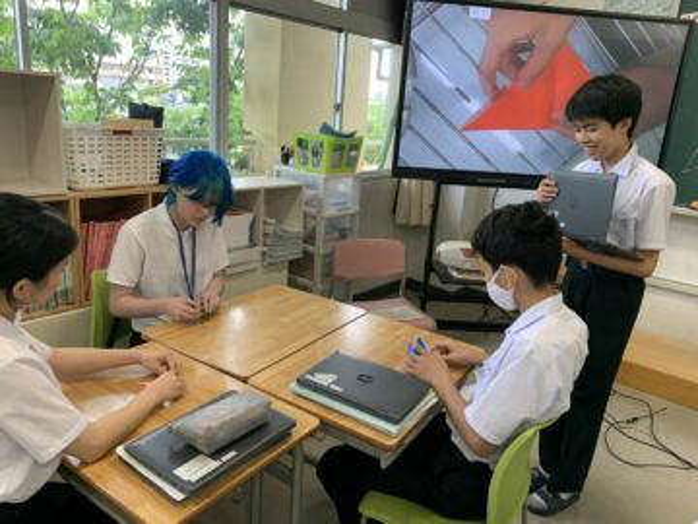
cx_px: 349
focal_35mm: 26
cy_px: 262
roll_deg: -3.3
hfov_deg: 67.3
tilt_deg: -14.6
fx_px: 524
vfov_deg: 53.1
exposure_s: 1/121
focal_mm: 4.25
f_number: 1.8
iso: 80
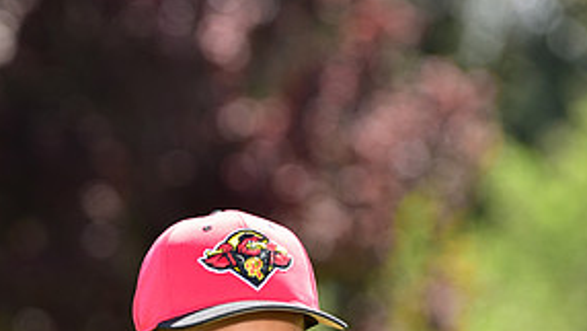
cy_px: 508
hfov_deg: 5.1
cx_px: 227
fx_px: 6616
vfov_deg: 2.9
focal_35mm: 425
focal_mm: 200
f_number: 4.5
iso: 80
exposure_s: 1/200
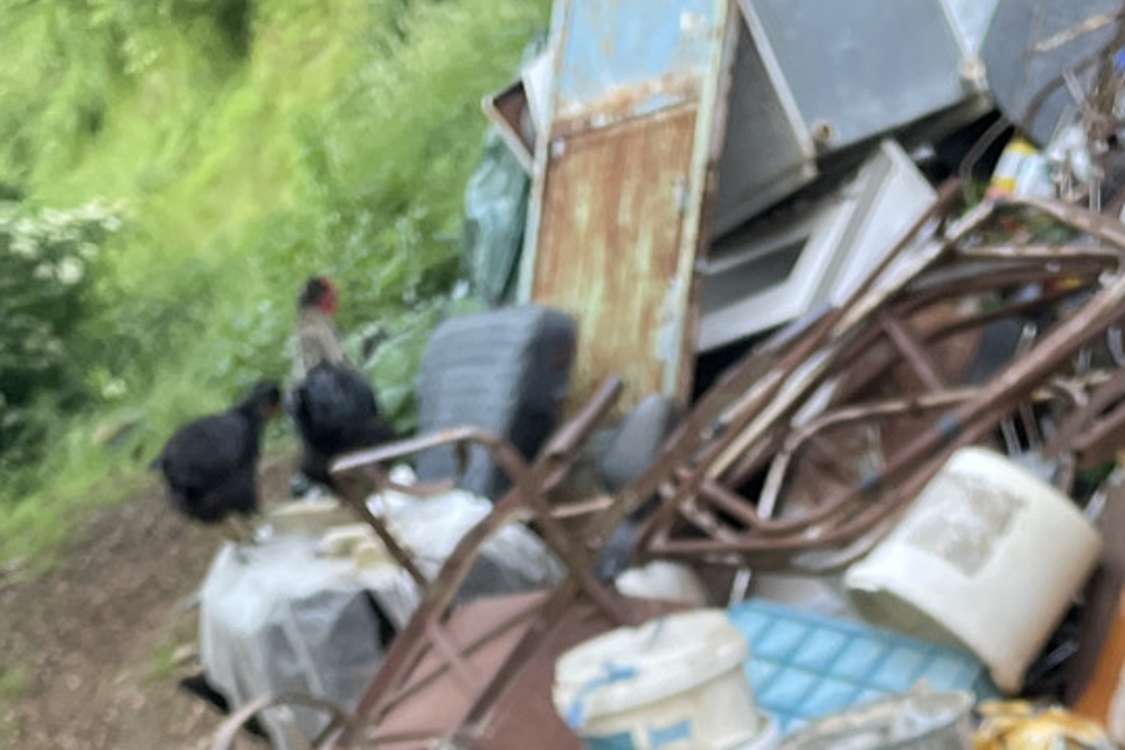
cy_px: 1282
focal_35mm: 100
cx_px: 844
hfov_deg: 20.2
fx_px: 3126
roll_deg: +17.9
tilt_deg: -22.1
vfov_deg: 12.7
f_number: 1.6
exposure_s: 1/103
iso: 125
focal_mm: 4.2
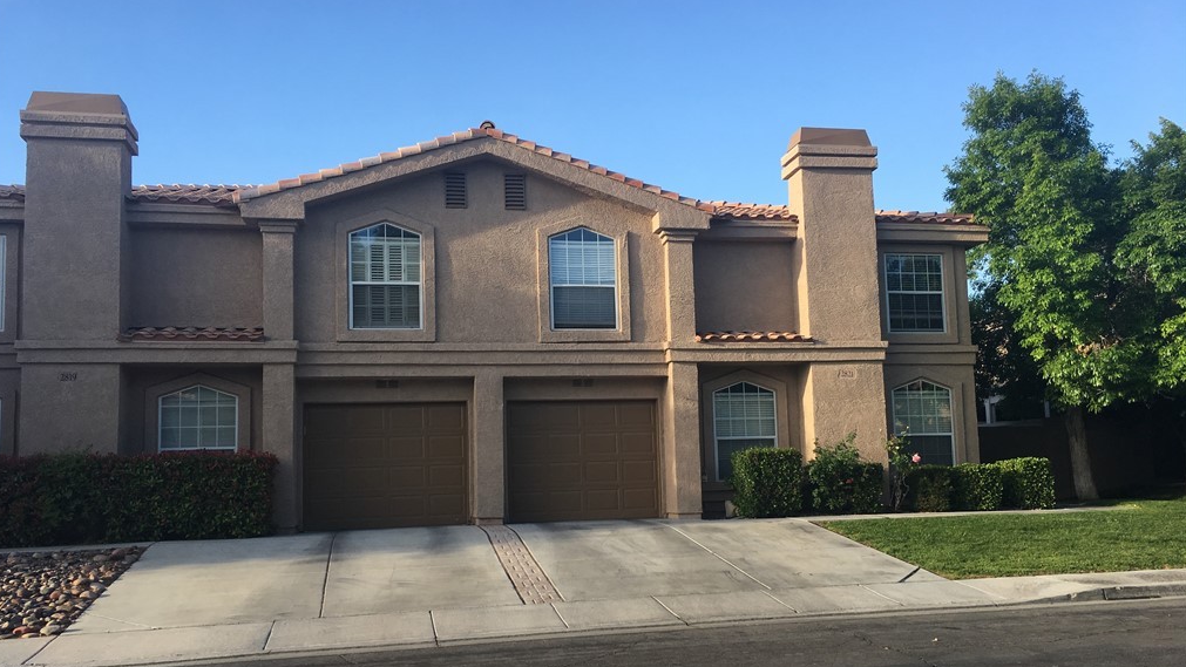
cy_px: 382
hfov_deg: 61.0
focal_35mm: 32
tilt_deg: +5.0
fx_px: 1006
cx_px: 590
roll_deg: +1.6
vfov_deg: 36.6
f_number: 2.2
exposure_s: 1/541
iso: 25
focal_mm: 4.15
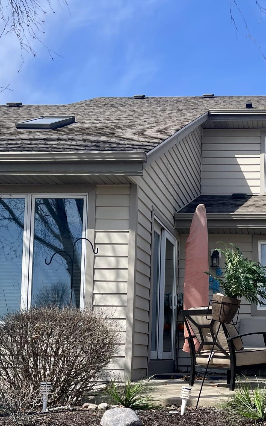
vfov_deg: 38.8
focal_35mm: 51
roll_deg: -0.9
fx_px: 592
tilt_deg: +4.1
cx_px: 243
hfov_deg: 24.6
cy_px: 304
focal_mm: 5.1
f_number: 1.6
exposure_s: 1/2786
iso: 32
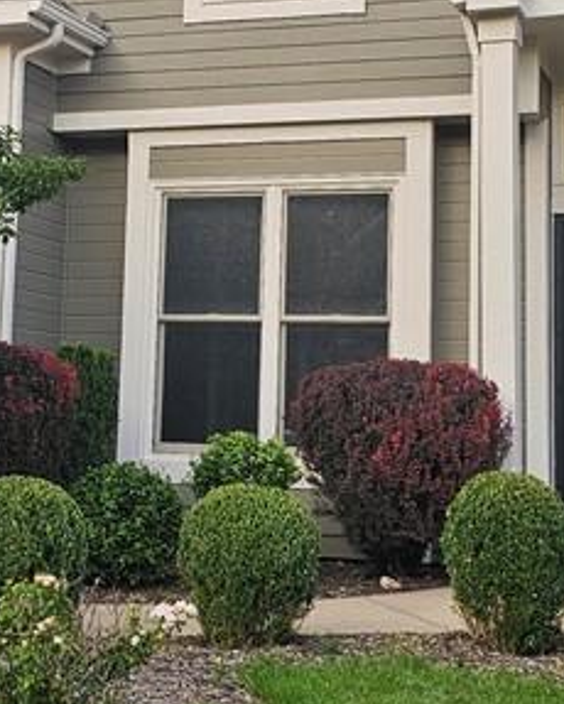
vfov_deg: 23.6
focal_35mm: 80
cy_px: 184
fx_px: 1667
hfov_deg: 19.2
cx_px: 204
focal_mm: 6.3
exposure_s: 1/180
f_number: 1.7
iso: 40
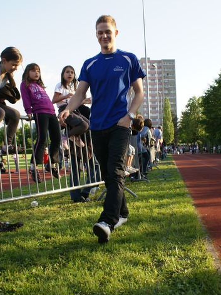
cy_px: 148
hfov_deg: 33.6
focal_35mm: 43
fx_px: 366
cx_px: 109
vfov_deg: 43.9
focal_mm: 26
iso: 100
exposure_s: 1/200
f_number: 5.6
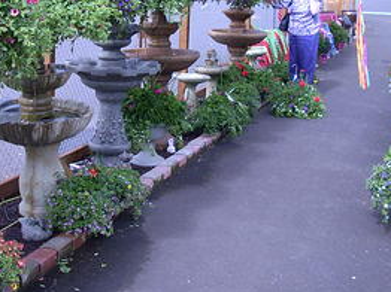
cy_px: 70
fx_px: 745
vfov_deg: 22.0
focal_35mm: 66
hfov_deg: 29.0
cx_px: 107
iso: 64
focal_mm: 6.2
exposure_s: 1/239
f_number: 2.8
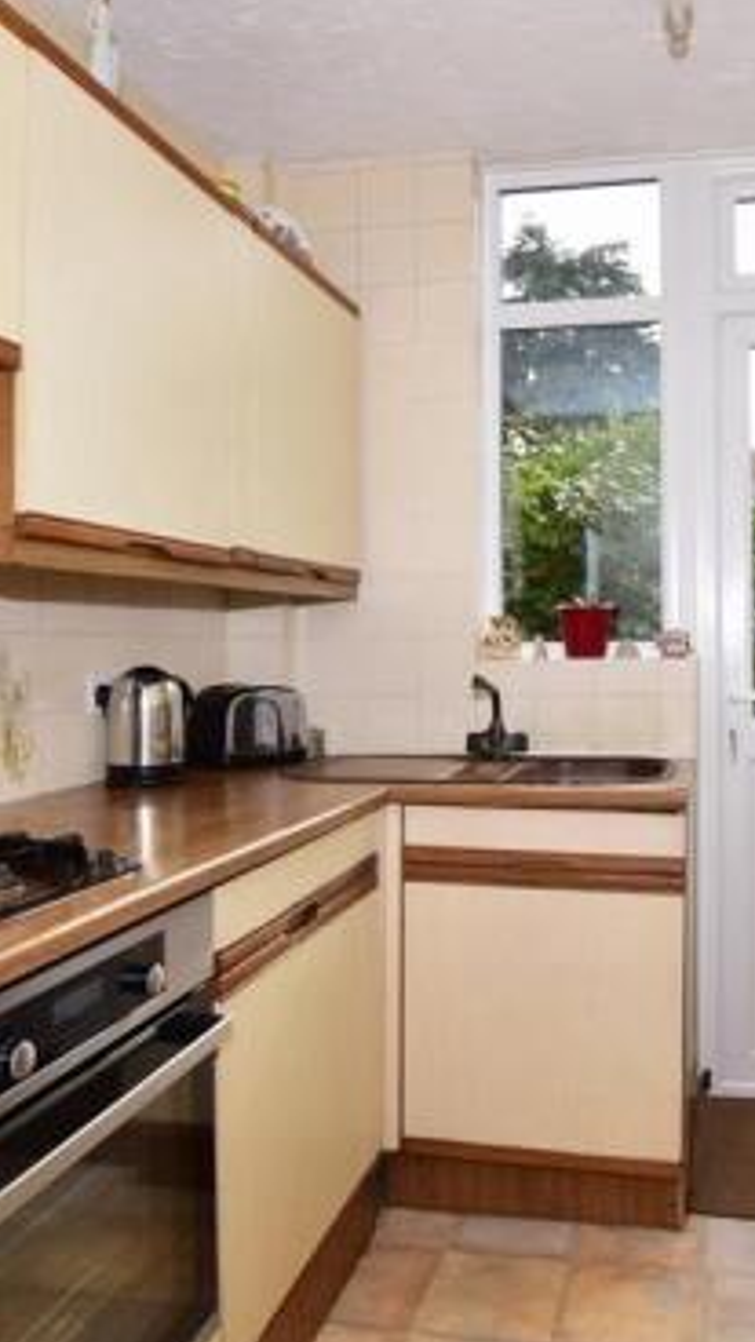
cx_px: 551
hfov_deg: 40.5
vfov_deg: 67.9
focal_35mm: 28
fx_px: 997
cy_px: 651
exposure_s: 1/200
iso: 400
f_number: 7.1
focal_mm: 10
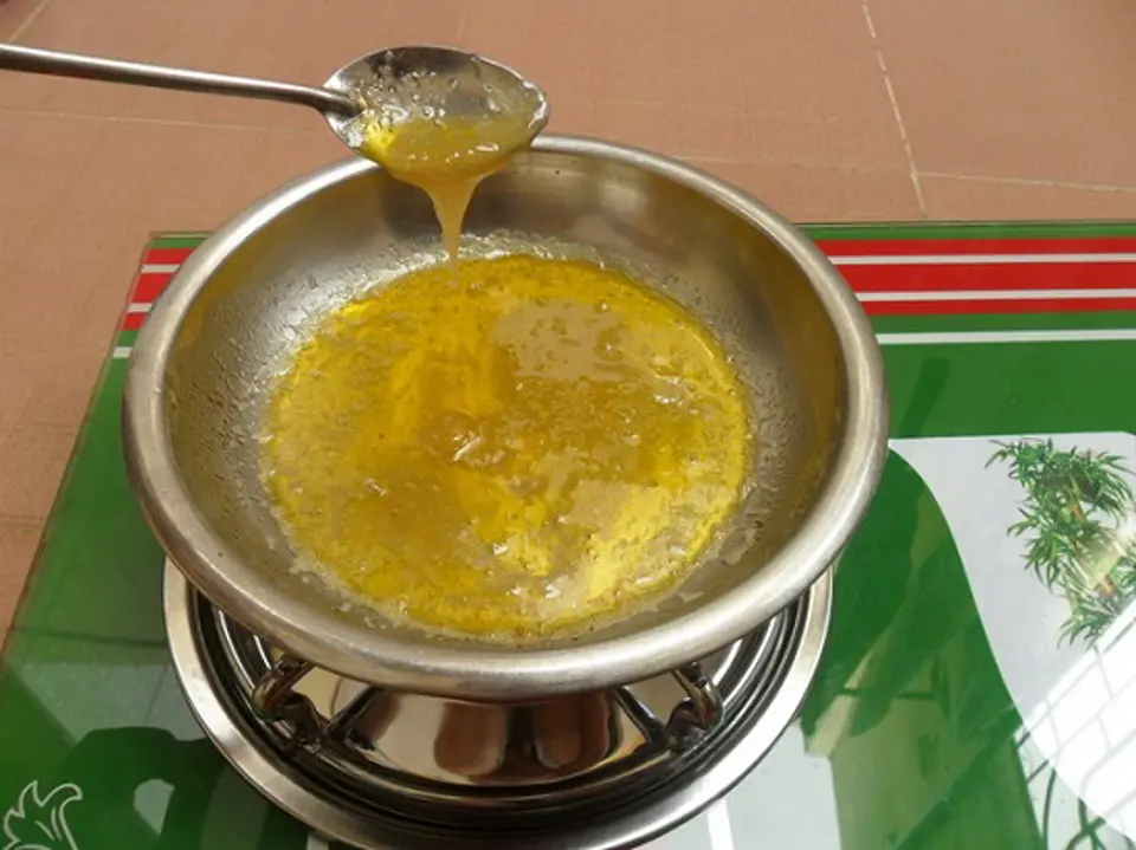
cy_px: 425
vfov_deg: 51.3
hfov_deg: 65.3
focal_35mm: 27
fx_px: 886
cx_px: 568
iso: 100
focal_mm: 4.9
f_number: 3.5
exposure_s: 1/125
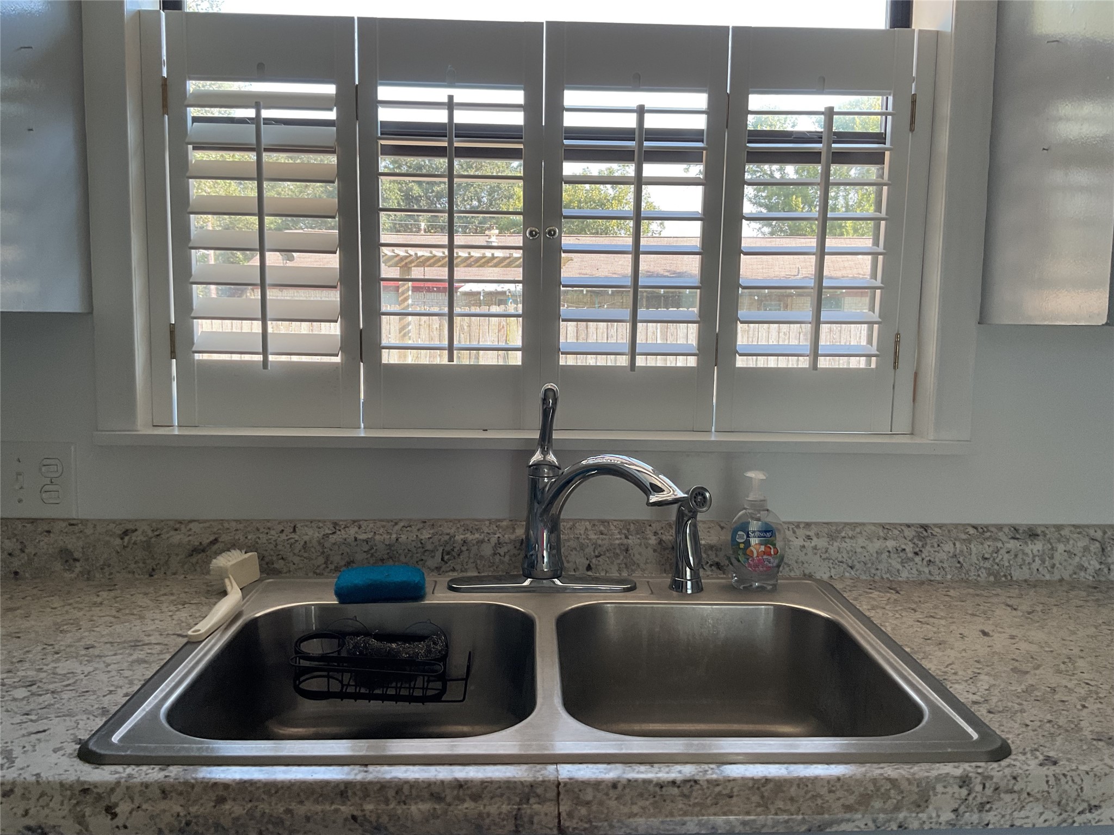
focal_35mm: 29
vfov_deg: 48.2
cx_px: 557
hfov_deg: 61.7
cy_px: 418
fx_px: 933
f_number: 1.8
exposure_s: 1/120
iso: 64
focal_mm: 3
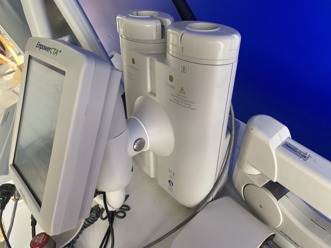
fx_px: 249
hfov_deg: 67.3
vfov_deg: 53.1
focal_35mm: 26
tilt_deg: -46.5
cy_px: 124
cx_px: 166
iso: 50
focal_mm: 4.25
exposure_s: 1/121
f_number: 1.8
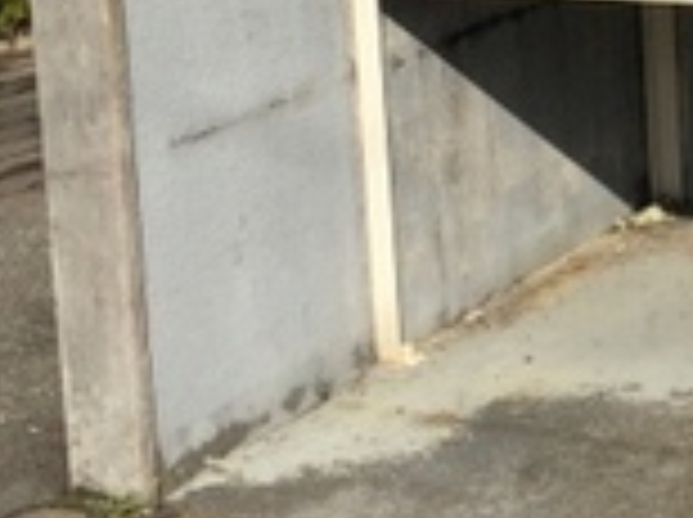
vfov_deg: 12.8
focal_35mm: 113
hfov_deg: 16.2
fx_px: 2259
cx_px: 986
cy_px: -95
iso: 32
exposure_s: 1/3968
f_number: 2.2
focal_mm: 4.15
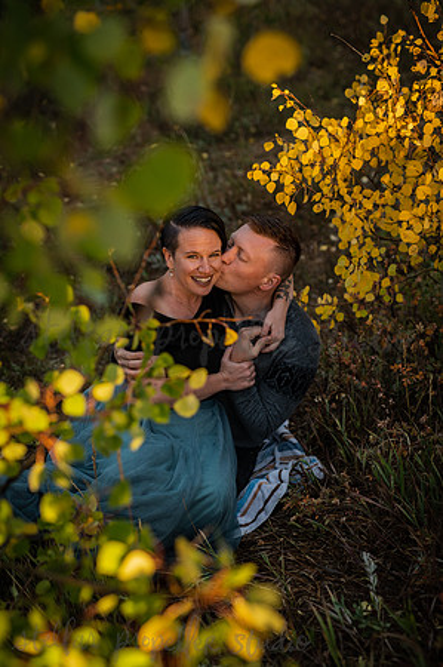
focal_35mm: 50
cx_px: 222
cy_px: 334
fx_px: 925
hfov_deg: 26.9
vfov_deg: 39.6
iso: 400
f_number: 2.2
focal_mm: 50
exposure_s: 1/400
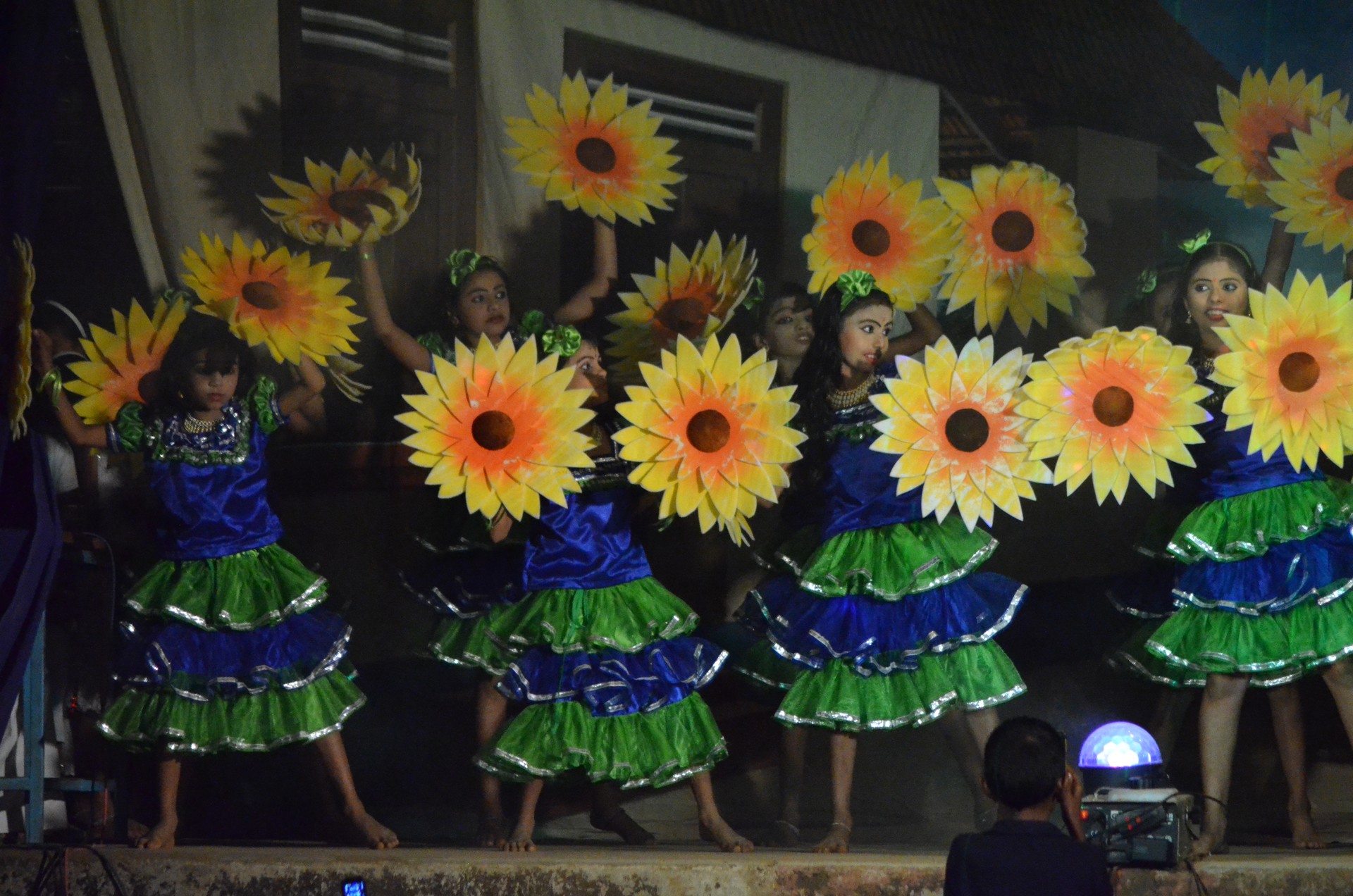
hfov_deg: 6.9
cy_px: 448
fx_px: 11252
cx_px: 676
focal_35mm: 300
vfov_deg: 4.6
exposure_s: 1/640
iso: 6400
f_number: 4.8
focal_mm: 200
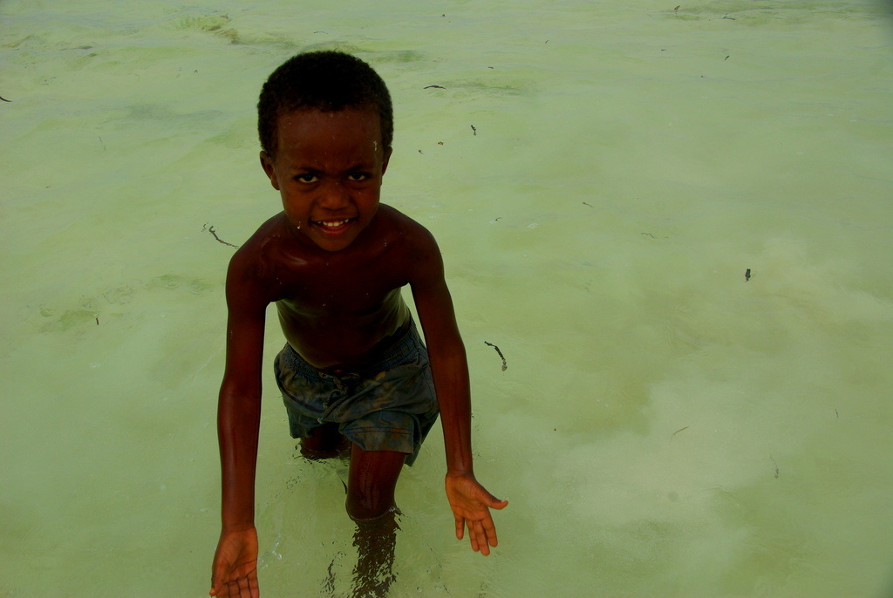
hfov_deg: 48.1
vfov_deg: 33.3
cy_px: 299
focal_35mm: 40
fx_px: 1002
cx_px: 446
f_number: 8
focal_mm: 26.88
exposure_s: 1/350
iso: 100
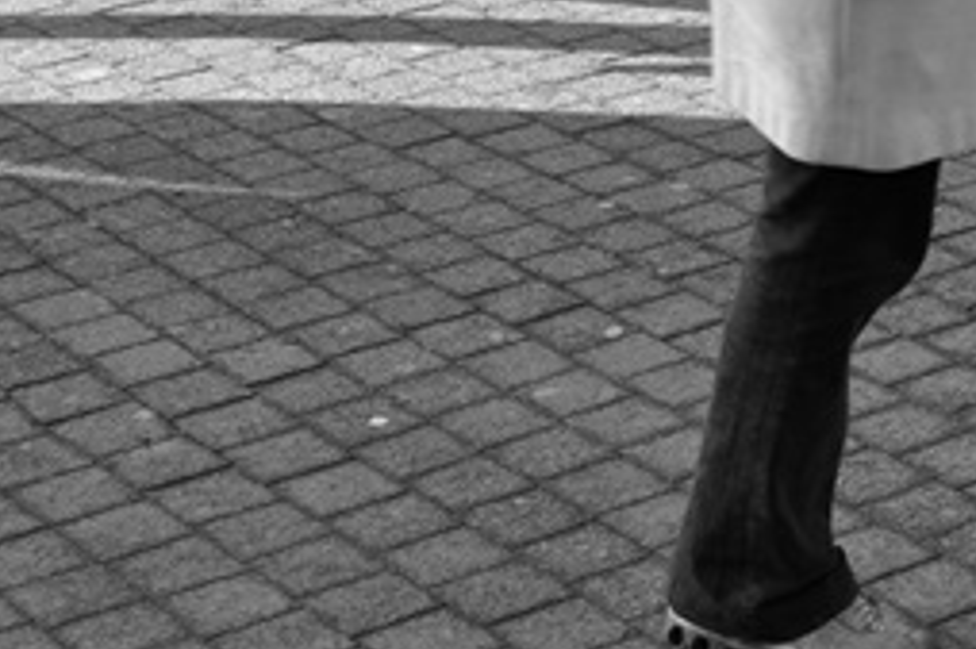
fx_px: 3170
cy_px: -376
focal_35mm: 117
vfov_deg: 11.2
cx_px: 1203
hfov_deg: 16.7
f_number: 6.3
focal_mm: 22
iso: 200
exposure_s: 1/160
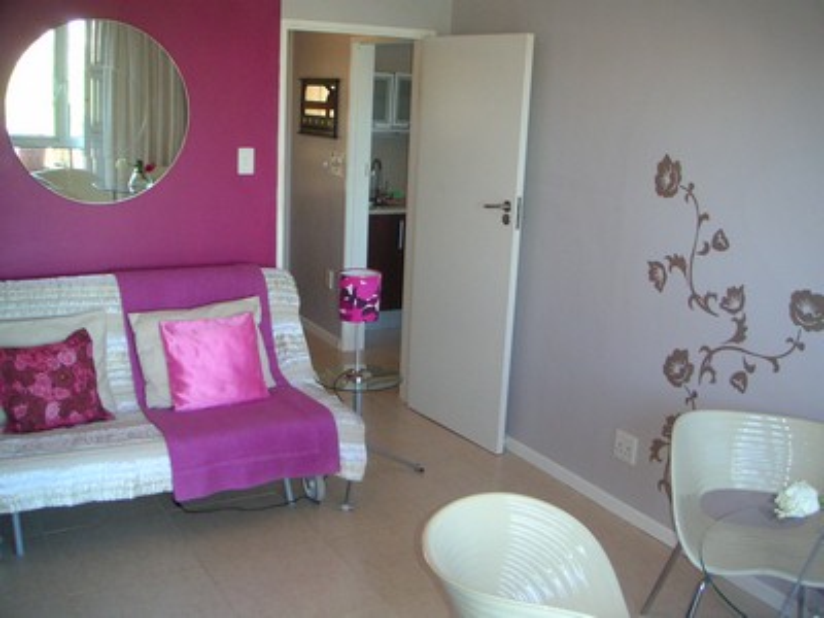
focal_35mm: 37
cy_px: 309
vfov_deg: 38.7
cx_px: 412
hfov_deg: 50.1
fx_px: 881
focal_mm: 5.7
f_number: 2.8
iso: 160
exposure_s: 1/45
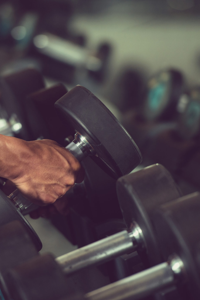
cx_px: 53
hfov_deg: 4.6
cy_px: 150
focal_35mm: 301
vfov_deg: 6.8
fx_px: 2509
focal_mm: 200
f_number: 3.3
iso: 800
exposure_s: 1/250
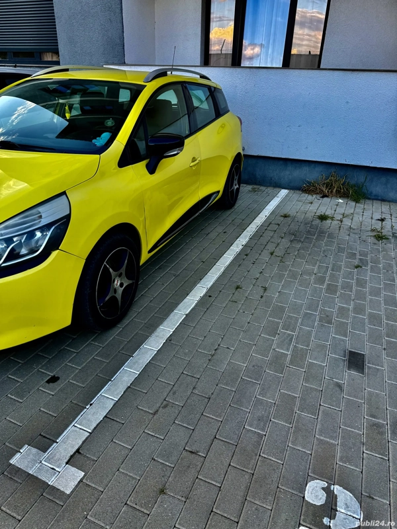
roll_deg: -2.5
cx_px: 198
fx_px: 367
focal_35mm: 24
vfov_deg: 71.6
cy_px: 264
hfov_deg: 56.8
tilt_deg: -26.1
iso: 80
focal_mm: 6.76
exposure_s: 1/305
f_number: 1.78
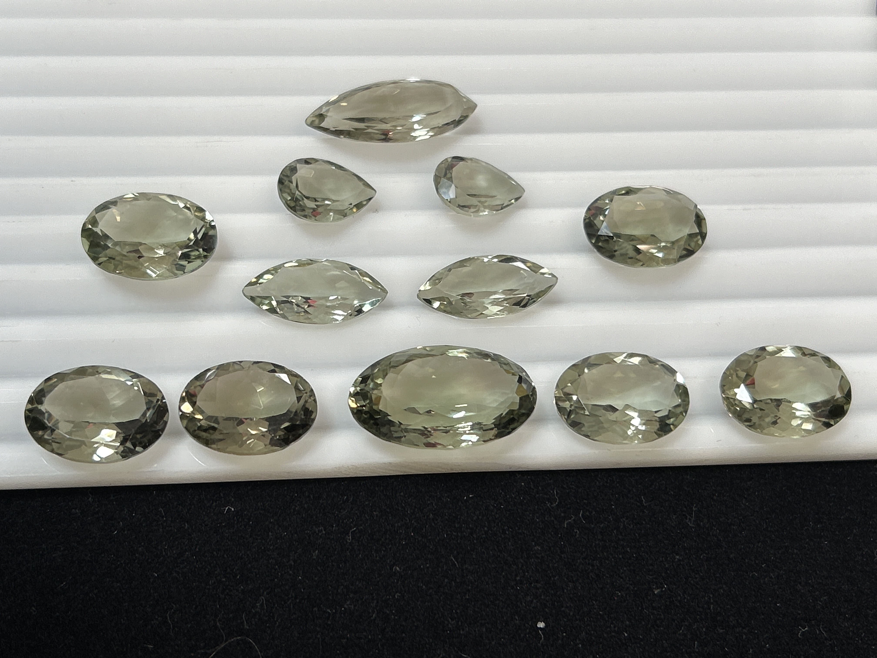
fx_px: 1317
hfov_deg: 36.8
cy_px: 329
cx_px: 438
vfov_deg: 28.0
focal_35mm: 52
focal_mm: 5.7
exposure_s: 1/121
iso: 50
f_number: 1.5
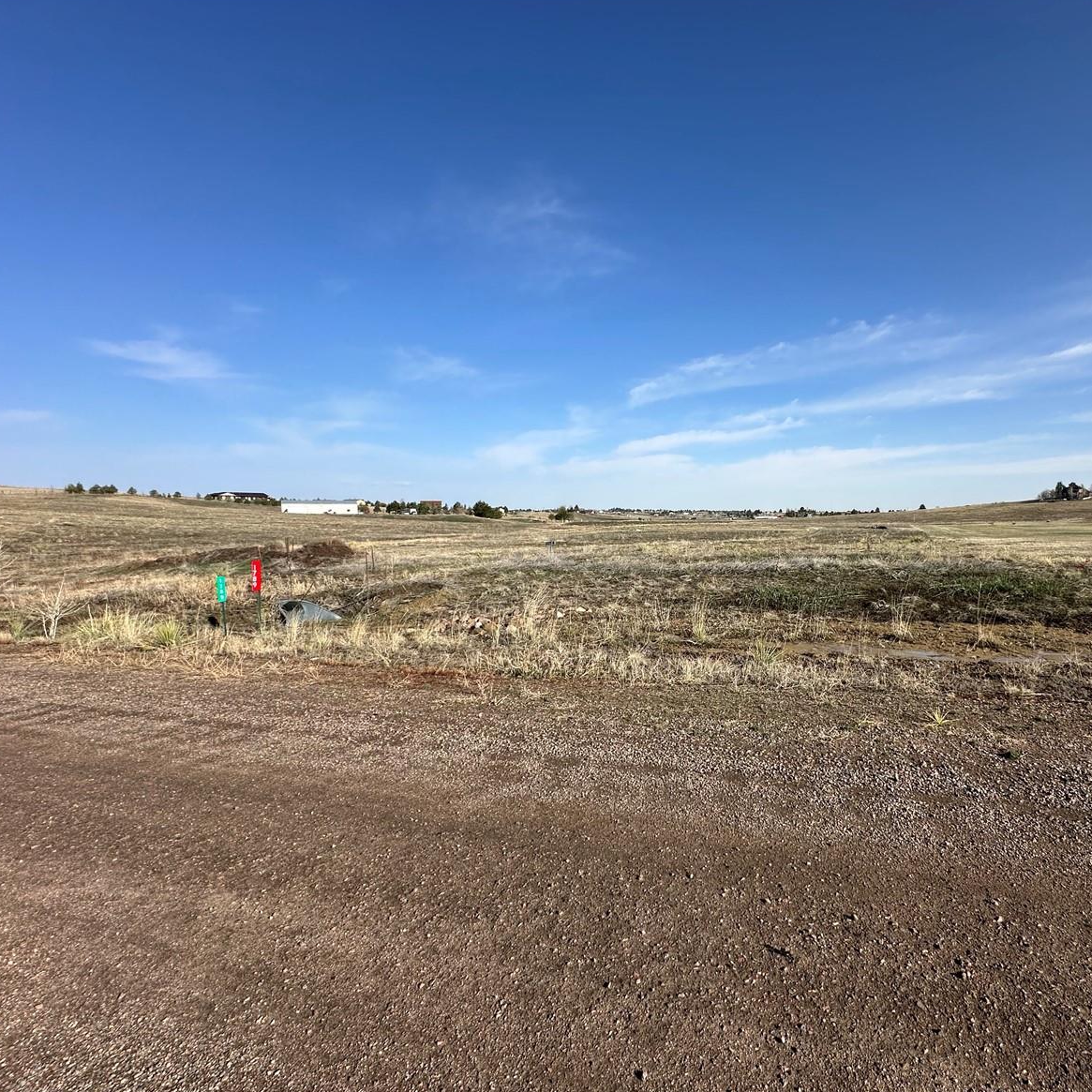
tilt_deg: -3.3
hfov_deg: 81.7
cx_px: 709
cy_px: 552
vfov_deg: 84.0
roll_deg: +0.2
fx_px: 607
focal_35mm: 17
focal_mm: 2.22
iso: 50
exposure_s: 1/2451
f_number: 2.2
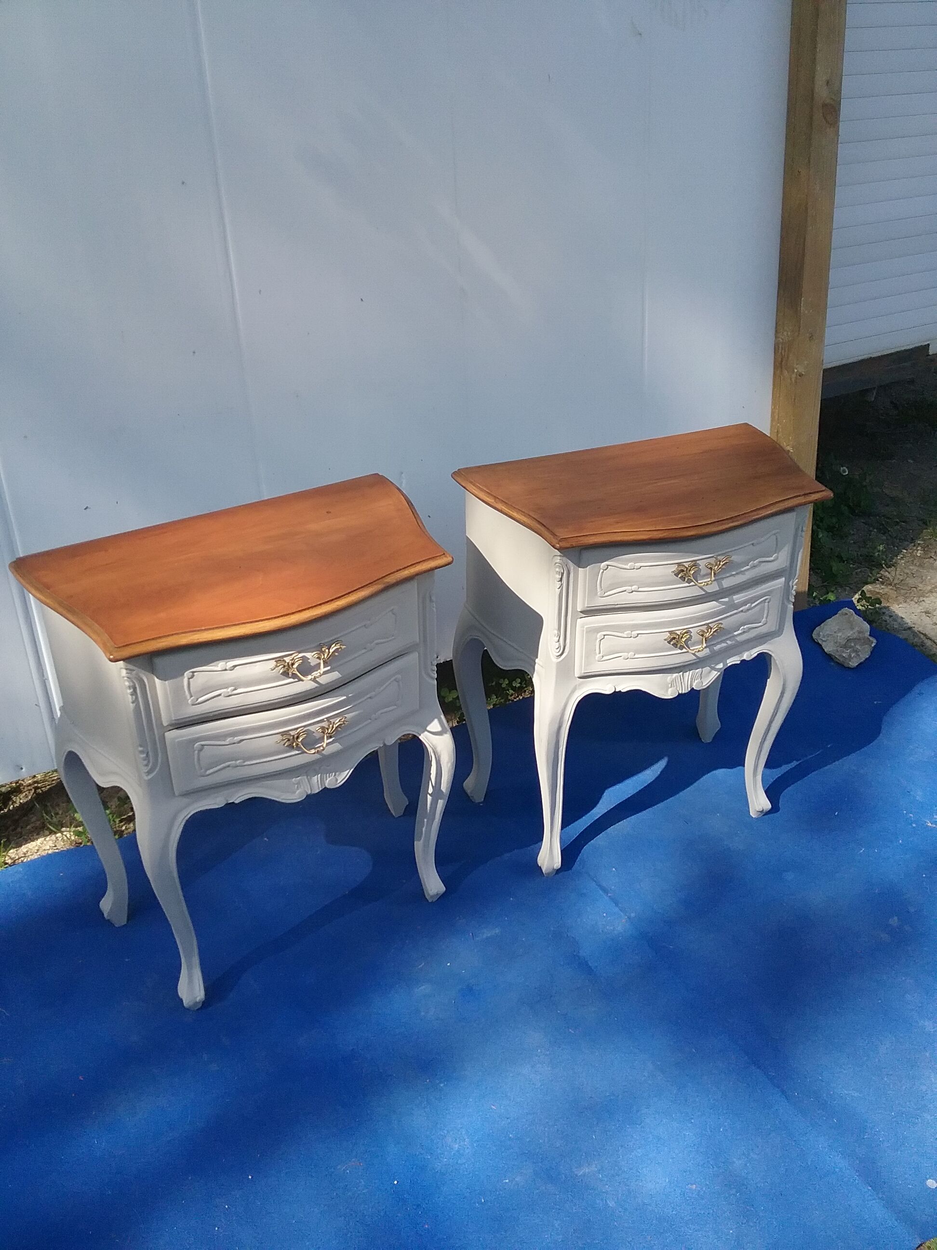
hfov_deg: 45.4
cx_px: 468
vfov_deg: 58.4
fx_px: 1119
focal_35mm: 31
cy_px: 625
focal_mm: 3.3
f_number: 2.2
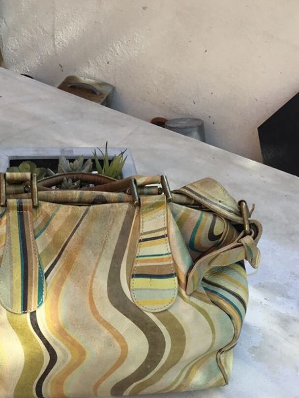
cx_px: 69
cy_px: 267
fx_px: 587
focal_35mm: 51
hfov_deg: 28.1
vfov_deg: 37.1
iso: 25
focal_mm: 3.3
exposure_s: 1/127
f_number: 2.4
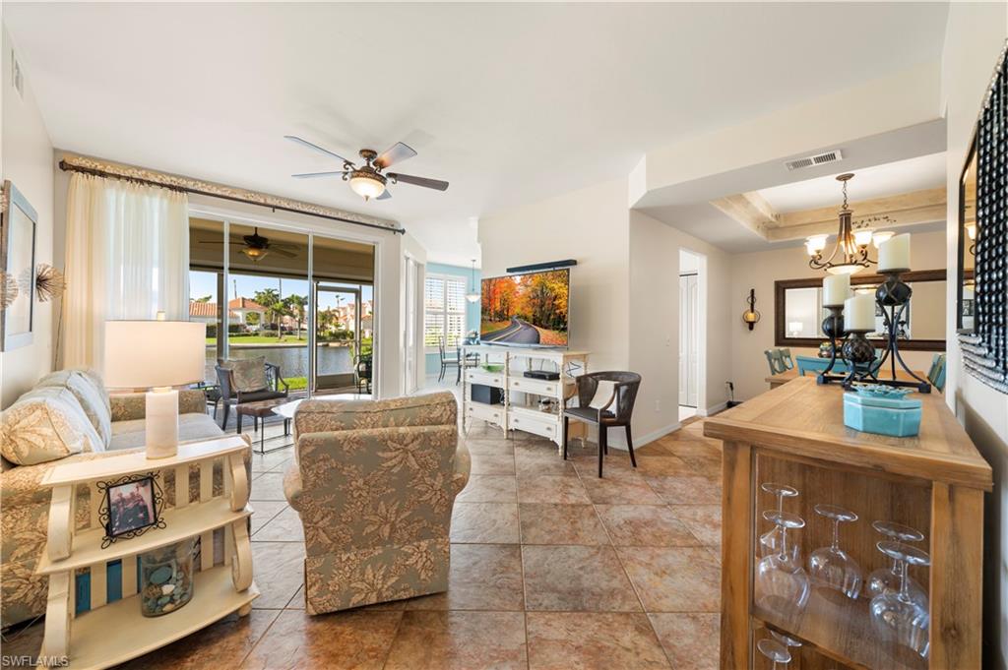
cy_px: 335
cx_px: 504
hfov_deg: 108.4
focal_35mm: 13
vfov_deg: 85.3
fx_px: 364
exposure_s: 1/5
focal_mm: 13
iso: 400
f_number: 8
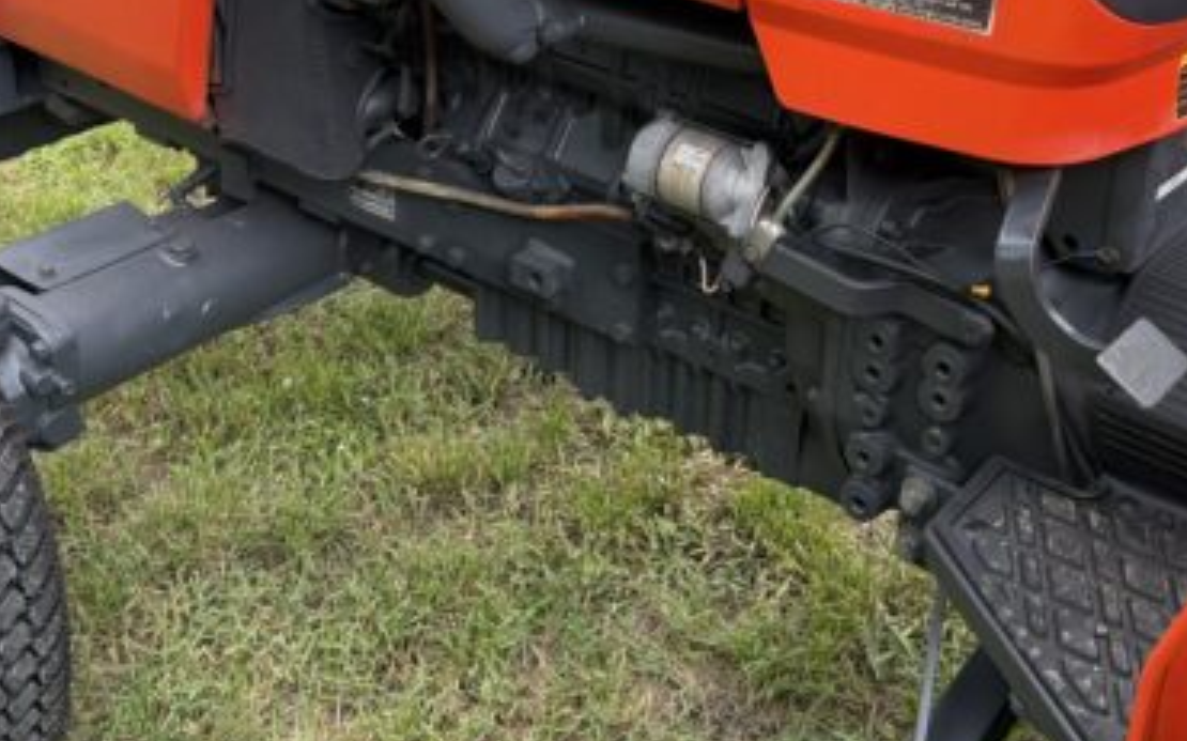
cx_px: 581
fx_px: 1779
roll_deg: +1.4
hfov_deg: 36.9
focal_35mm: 55
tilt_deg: -25.4
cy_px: 157
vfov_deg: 23.2
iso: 125
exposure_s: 1/121
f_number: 1.78
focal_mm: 6.76
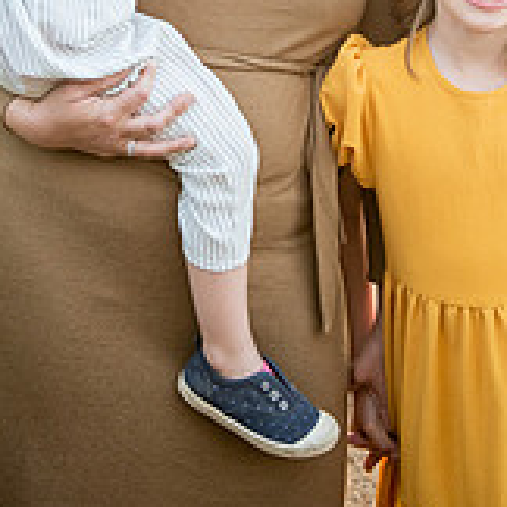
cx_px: 282
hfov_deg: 16.7
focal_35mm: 104
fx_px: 1723
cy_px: -178
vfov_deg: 15.8
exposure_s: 1/250
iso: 640
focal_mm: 44
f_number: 4
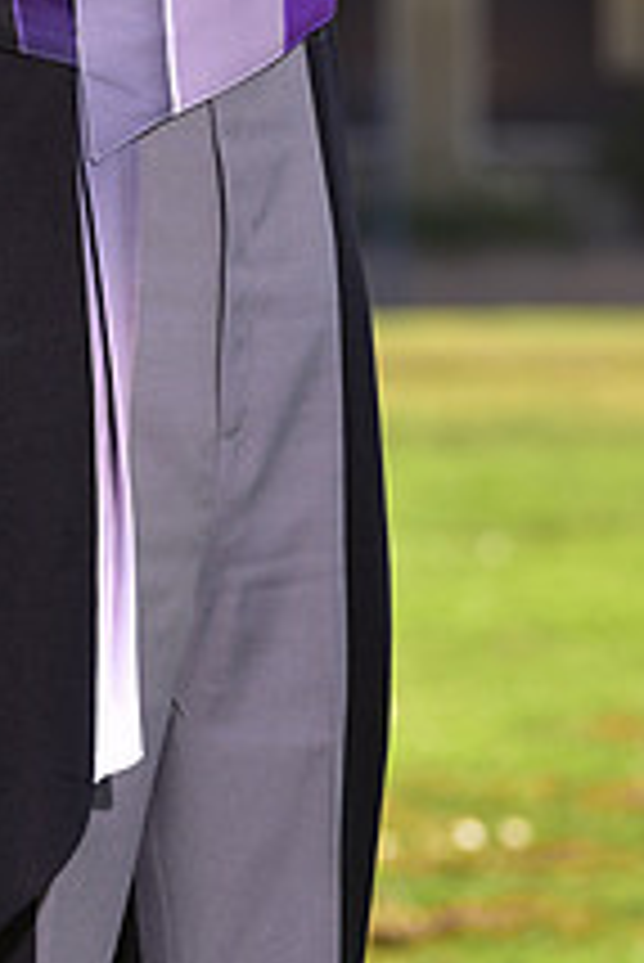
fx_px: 10903
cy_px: -248
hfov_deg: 3.4
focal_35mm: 407
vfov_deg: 5.0
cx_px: 236
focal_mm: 150
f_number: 5
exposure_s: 1/250
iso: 80
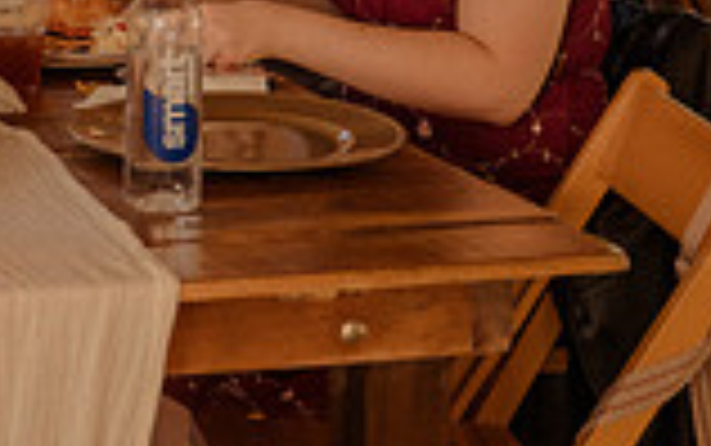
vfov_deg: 8.2
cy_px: -196
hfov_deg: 12.6
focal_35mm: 157
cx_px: -392
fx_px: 3044
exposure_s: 1/160
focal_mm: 42
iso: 1250
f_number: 3.2
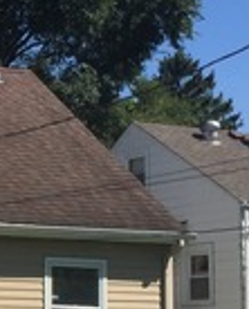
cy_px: 237
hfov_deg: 11.0
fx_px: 1203
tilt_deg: +5.7
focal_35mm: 131
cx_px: -213
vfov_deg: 14.6
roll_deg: -1.2
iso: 32
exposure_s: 1/2198
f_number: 2.2
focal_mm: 4.15
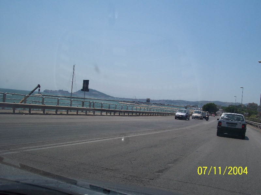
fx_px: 287
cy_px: 98
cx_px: 130
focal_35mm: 38
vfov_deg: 37.7
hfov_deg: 49.0
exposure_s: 1/1000
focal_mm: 8
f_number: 4.8
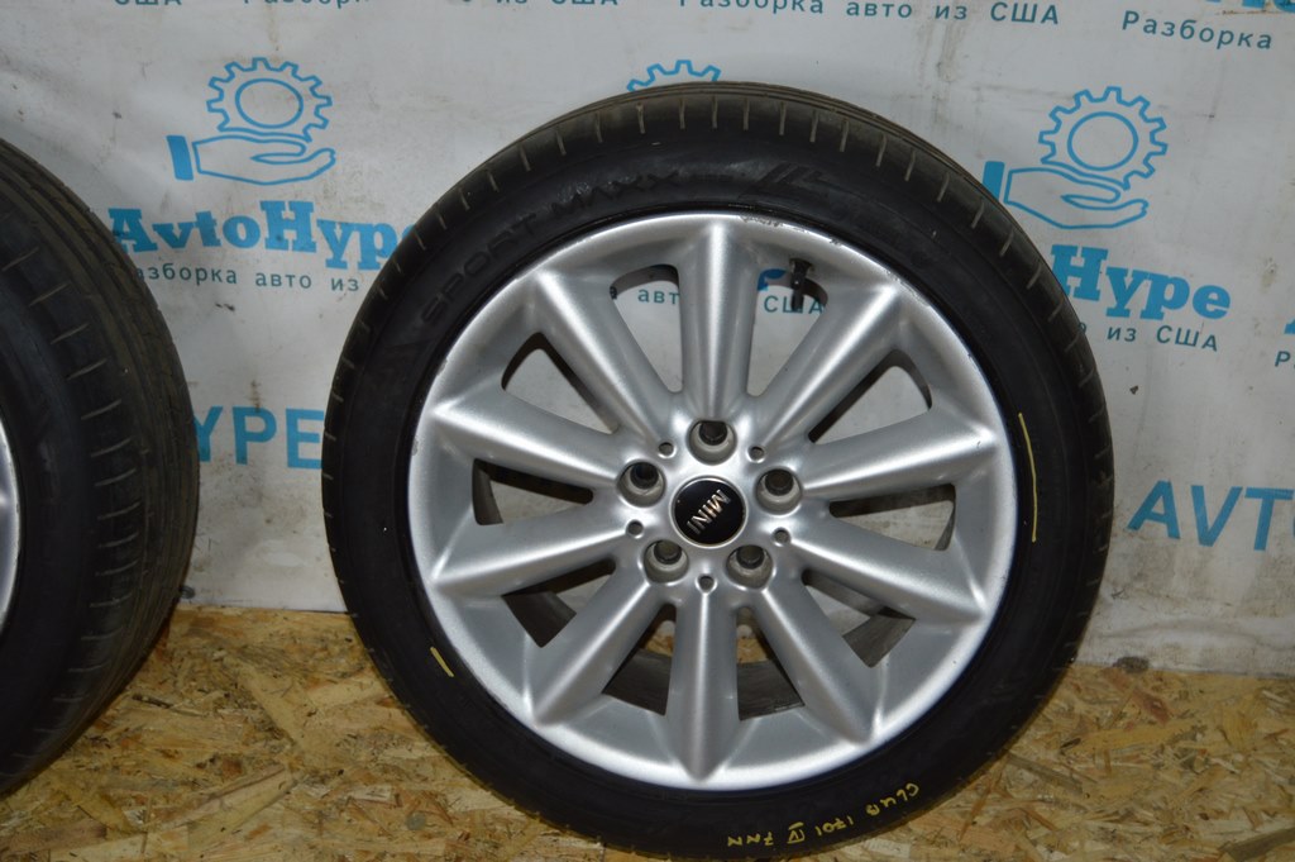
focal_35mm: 48
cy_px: 431
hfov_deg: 41.1
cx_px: 648
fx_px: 1725
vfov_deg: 28.0
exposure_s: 1/60
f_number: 4.5
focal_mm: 32
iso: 800
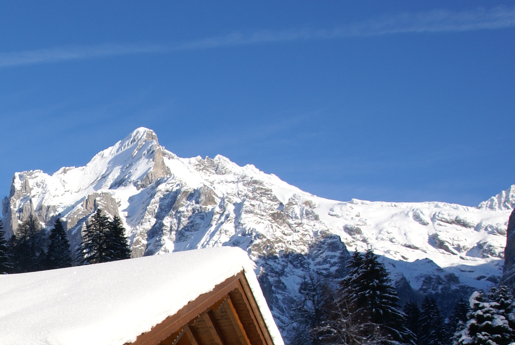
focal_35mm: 71
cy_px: 367
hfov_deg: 26.2
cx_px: -50
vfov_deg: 18.6
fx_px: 1017
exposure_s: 1/125
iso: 100
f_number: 10
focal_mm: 20
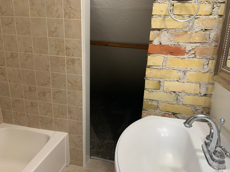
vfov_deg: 53.1
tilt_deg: -18.4
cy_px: 86
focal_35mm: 26
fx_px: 173
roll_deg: -1.5
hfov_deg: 67.3
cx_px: 115
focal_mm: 4.25
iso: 160
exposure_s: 1/60
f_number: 1.8
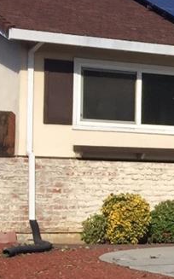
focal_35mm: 141
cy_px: 168
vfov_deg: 14.8
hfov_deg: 8.0
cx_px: 511
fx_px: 1071
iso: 32
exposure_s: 1/1883
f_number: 2.2
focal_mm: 4.15
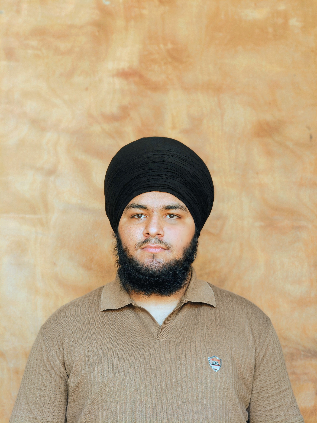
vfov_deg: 27.8
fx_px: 855
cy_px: 212
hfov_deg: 21.0
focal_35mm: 70
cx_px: 158
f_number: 2.8
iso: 126
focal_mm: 13.3
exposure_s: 1/100
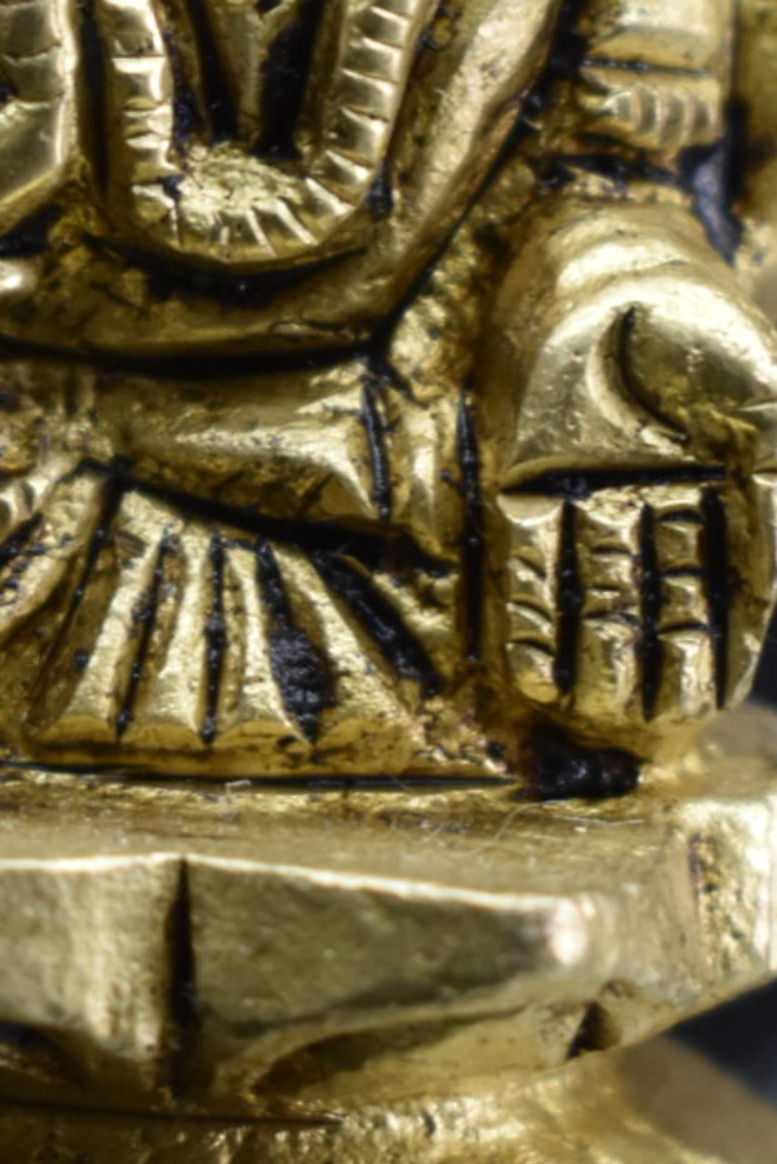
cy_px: 392
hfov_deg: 6.2
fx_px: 7115
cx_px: 248
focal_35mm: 220
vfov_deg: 9.3
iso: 1100
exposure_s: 1/60
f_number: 4.8
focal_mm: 40
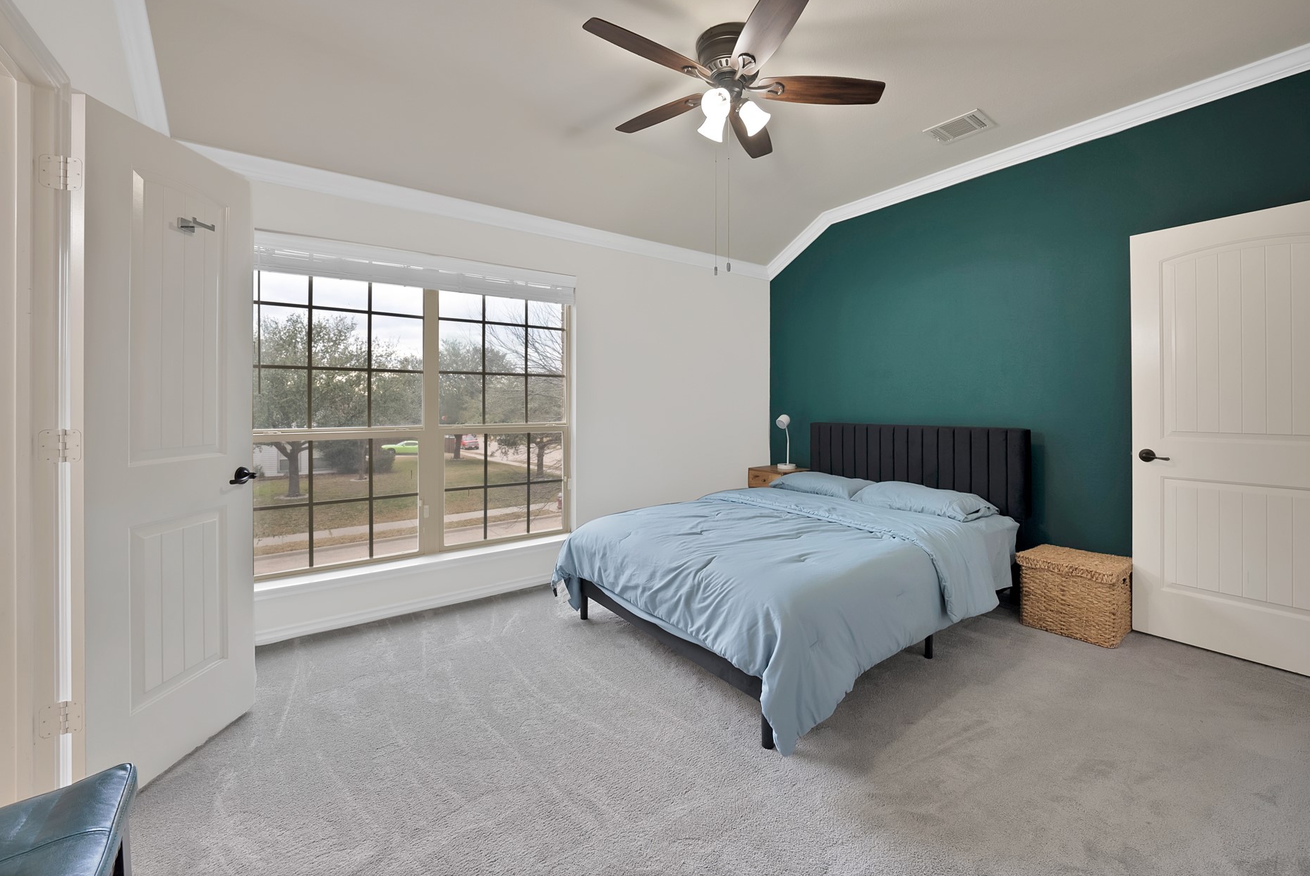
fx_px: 510
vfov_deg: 81.2
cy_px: 409
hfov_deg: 104.0
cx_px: 699
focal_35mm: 14
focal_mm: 13
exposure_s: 1/3
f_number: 9
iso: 640
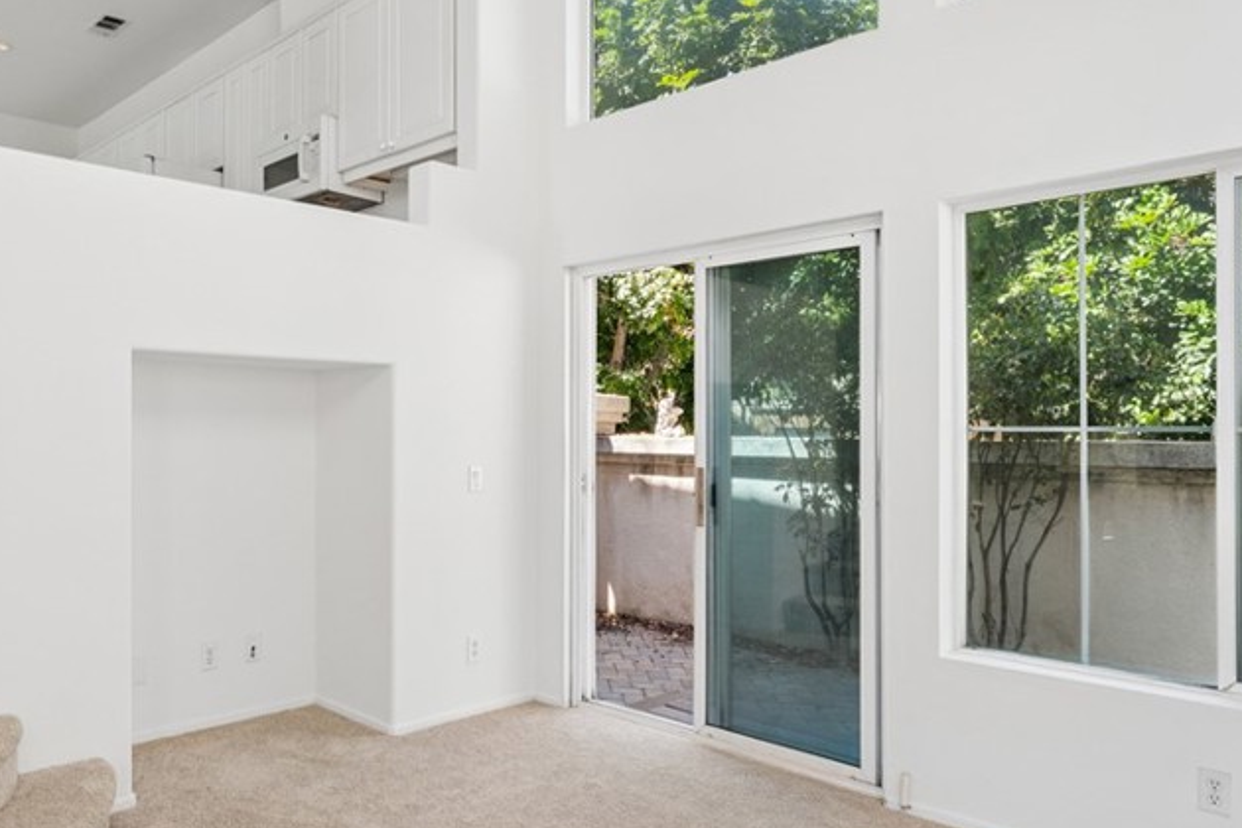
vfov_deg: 49.6
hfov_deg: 69.0
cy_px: 418
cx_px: 522
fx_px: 897
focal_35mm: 26
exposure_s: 1/30
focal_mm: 16
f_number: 9
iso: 200
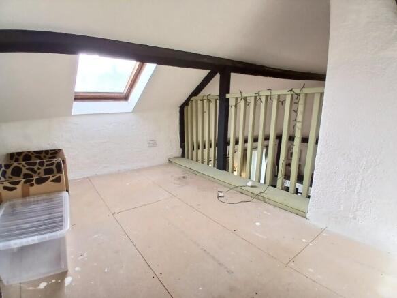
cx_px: 198
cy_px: 149
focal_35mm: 17
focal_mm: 1.4
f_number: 2.2
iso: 100
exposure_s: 1/50
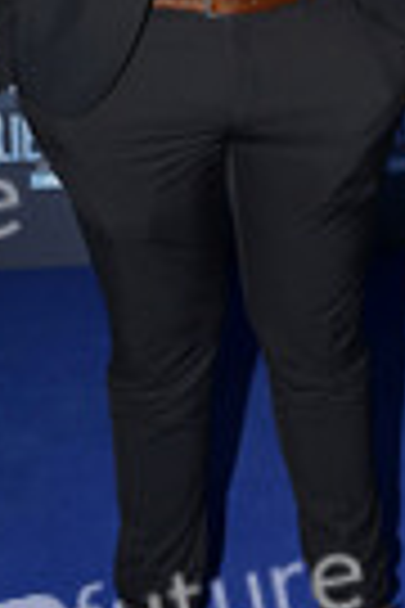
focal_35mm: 104
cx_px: 279
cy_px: -14
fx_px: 1755
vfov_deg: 19.0
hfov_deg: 13.1
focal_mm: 35
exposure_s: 1/160
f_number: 8
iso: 1250
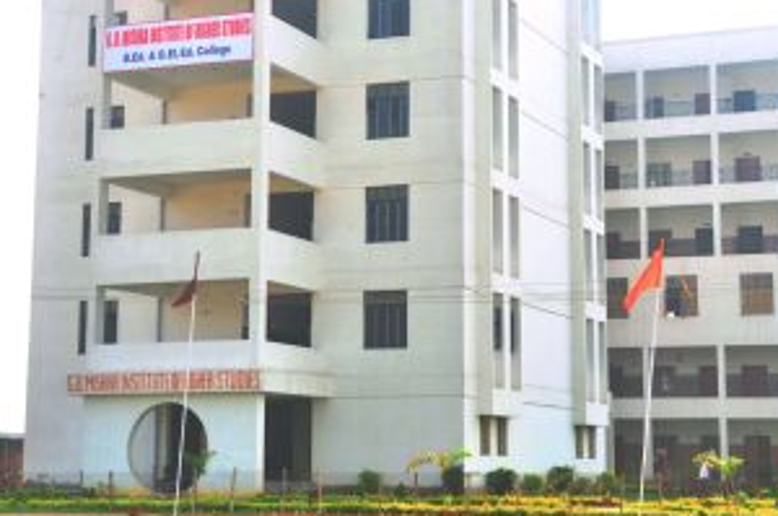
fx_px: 1726
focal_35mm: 80
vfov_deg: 17.0
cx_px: 384
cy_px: 170
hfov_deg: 25.4
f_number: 11
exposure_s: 1/125
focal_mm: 32
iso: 200
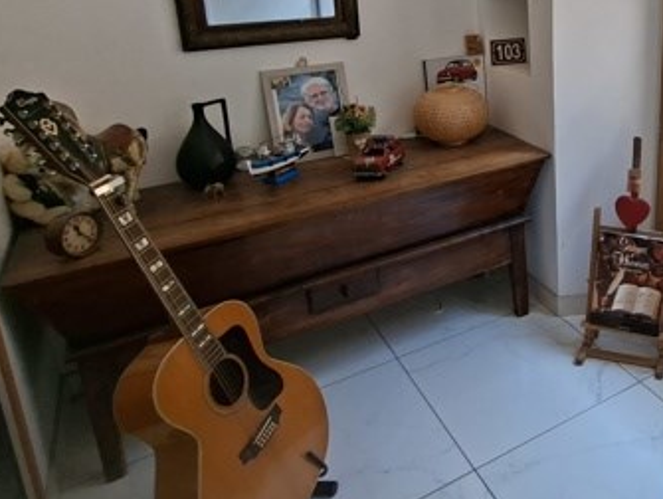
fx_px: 594
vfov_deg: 43.8
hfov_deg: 51.9
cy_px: 117
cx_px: 588
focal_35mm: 31
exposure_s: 1/120
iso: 50
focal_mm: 1.74
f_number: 2.2
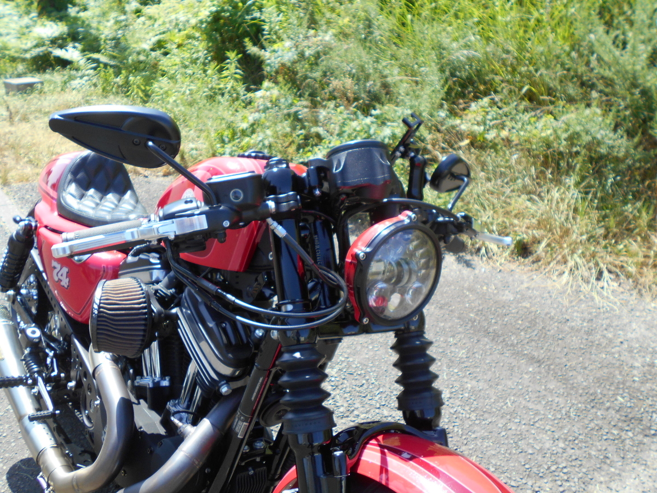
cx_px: 328
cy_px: 246
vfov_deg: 41.8
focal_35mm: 34
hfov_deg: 54.0
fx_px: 645
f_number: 3.6
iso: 80
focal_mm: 5.8
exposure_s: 1/250
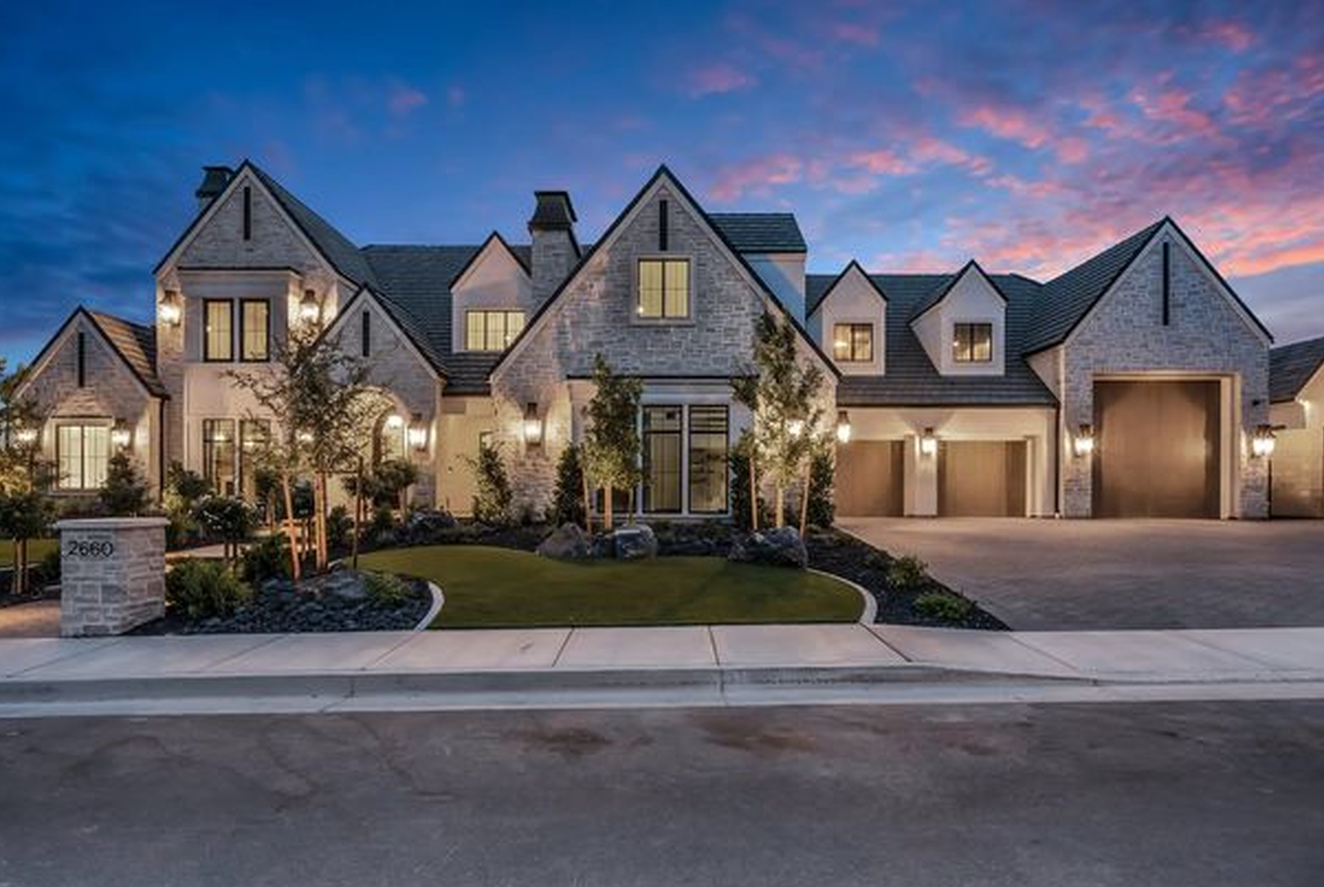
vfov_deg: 70.6
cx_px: 658
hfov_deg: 93.2
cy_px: 434
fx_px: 626
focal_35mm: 17
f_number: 10
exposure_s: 1.3
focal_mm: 16
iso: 400
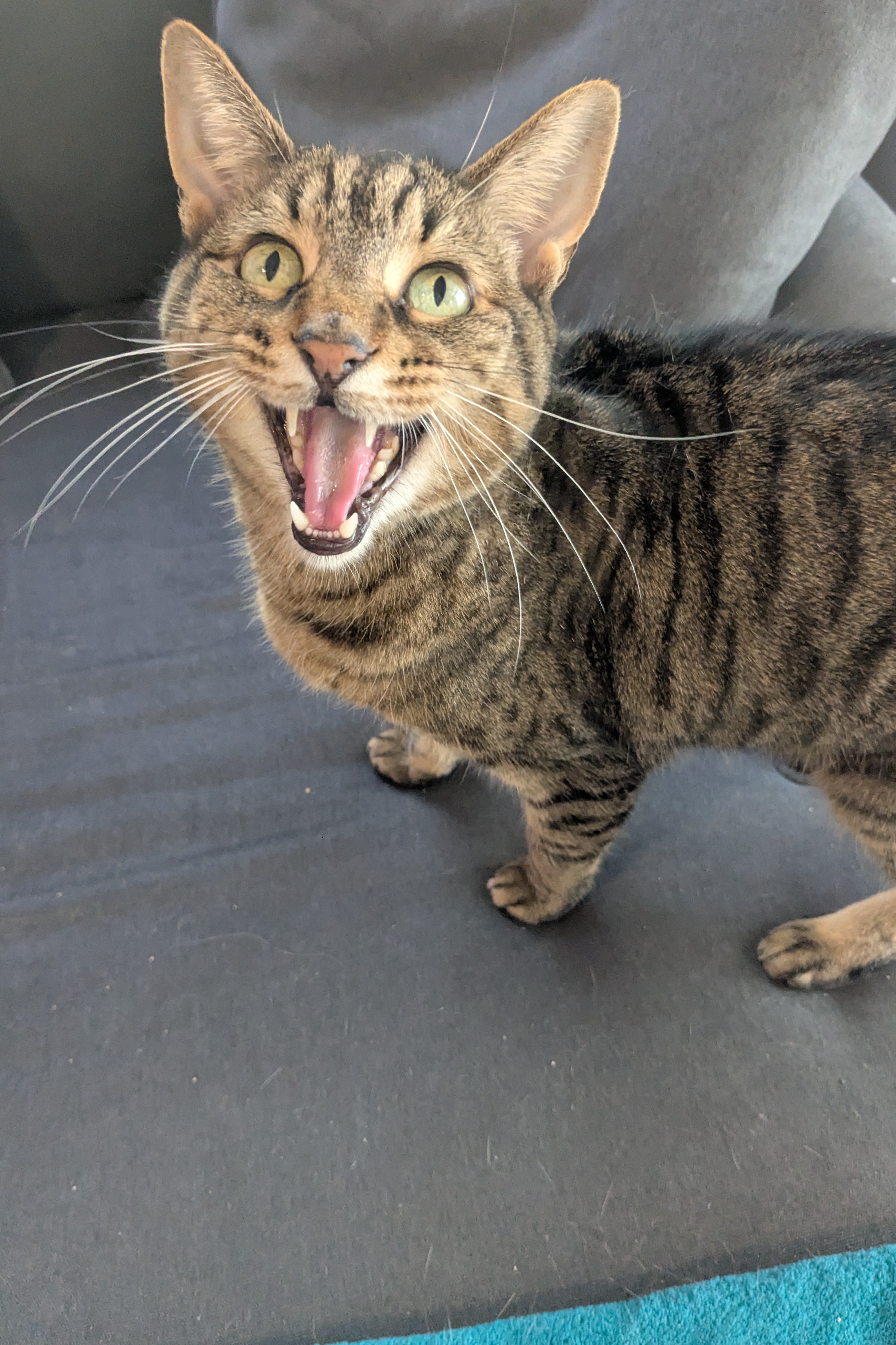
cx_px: 436
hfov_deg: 45.0
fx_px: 1082
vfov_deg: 63.6
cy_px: 655
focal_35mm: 29
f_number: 1.73
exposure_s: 1/120
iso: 772
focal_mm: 4.38
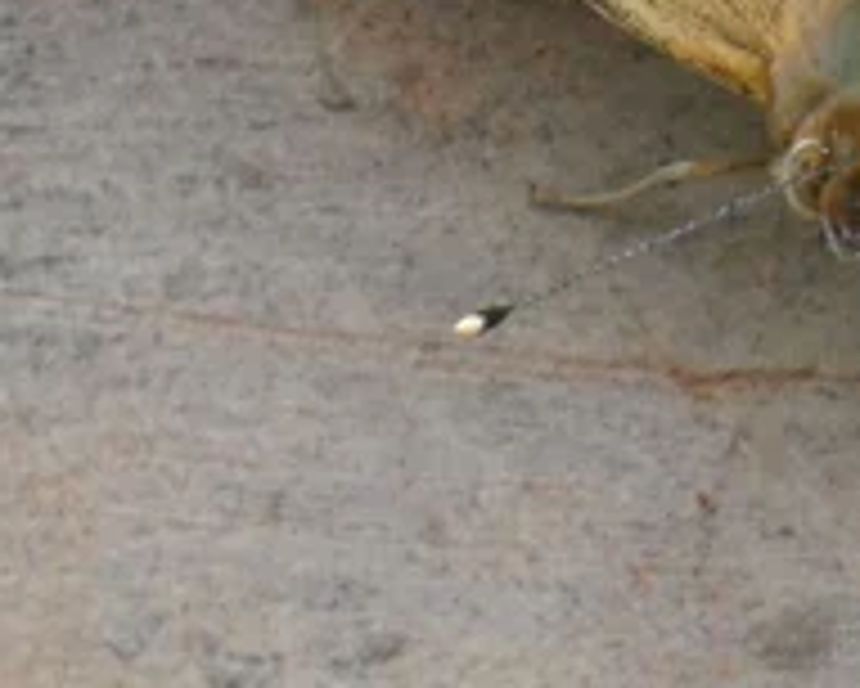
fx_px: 41611
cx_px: 1000
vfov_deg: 0.9
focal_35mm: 1634
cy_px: -175
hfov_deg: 1.2
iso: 125
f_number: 5.6
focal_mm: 89.5
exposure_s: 1/100
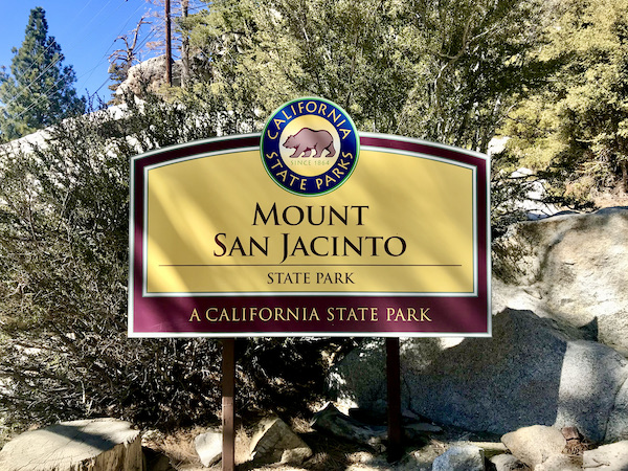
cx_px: 314
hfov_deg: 63.4
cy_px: 236
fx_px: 508
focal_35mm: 28
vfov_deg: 49.7
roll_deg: -0.9
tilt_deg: -0.7
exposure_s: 1/731
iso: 20
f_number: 1.8
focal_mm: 3.99
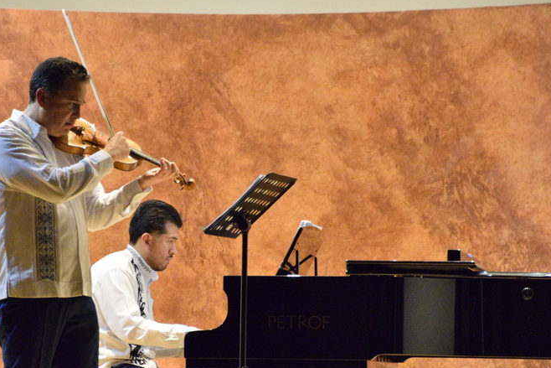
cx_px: 129
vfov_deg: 6.2
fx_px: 3395
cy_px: 254
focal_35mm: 222
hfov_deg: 9.3
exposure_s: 1/125
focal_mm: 95
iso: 5000
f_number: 5.3
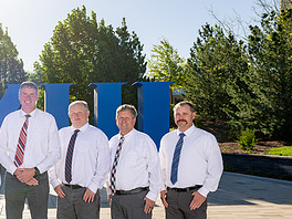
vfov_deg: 25.4
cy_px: 157
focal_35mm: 57
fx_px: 481
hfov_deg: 31.1
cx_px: -4
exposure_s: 1/640
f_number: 6.3
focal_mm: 27
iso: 200
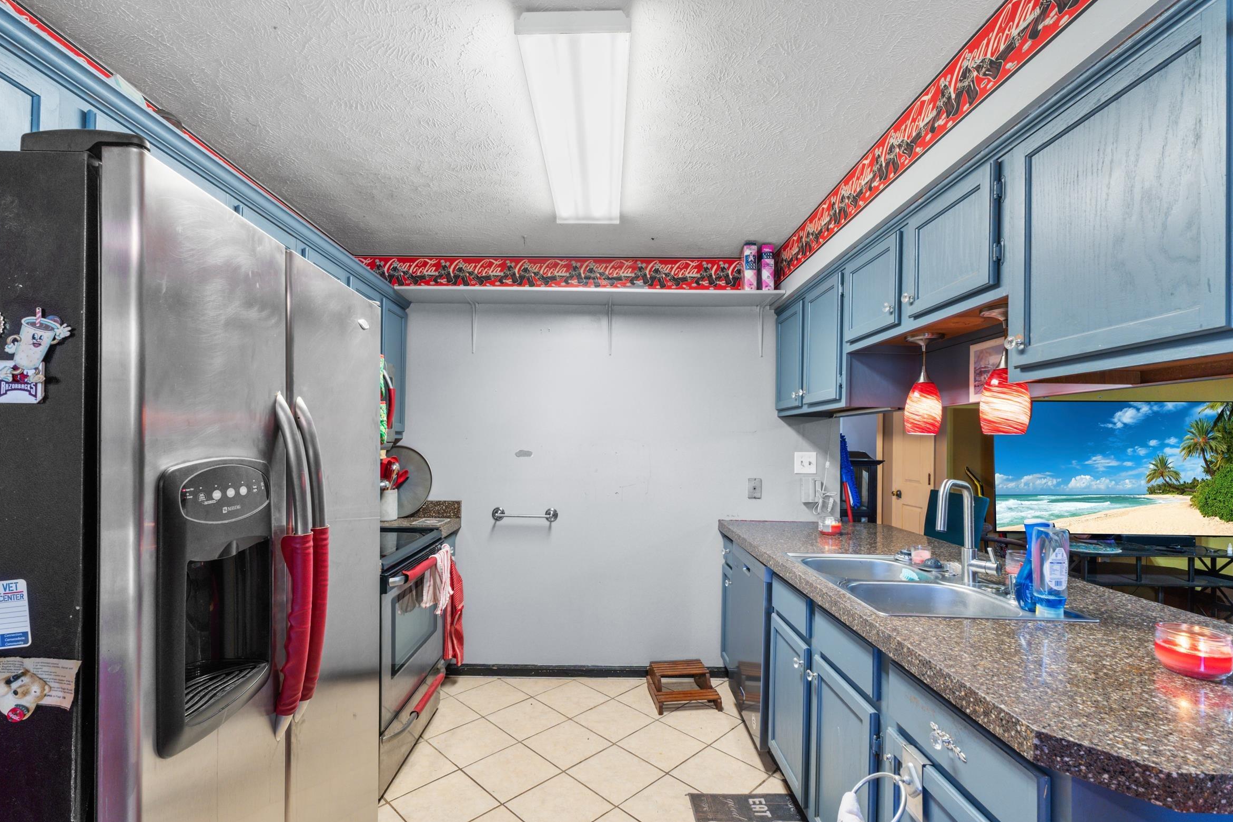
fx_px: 548
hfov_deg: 96.7
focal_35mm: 16
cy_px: 435
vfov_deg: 73.7
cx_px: 599
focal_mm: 10
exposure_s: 1/60
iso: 400
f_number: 6.3
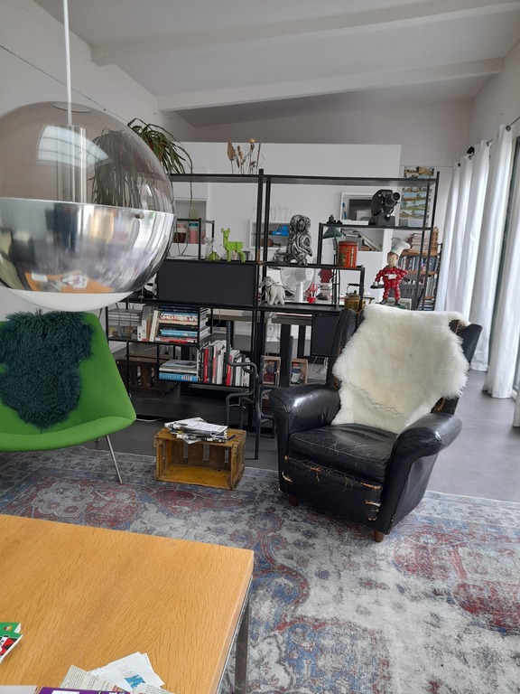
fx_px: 501
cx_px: 260
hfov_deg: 54.9
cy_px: 347
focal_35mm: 25
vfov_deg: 69.4
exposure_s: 1/50
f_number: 2
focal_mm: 4.6
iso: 100
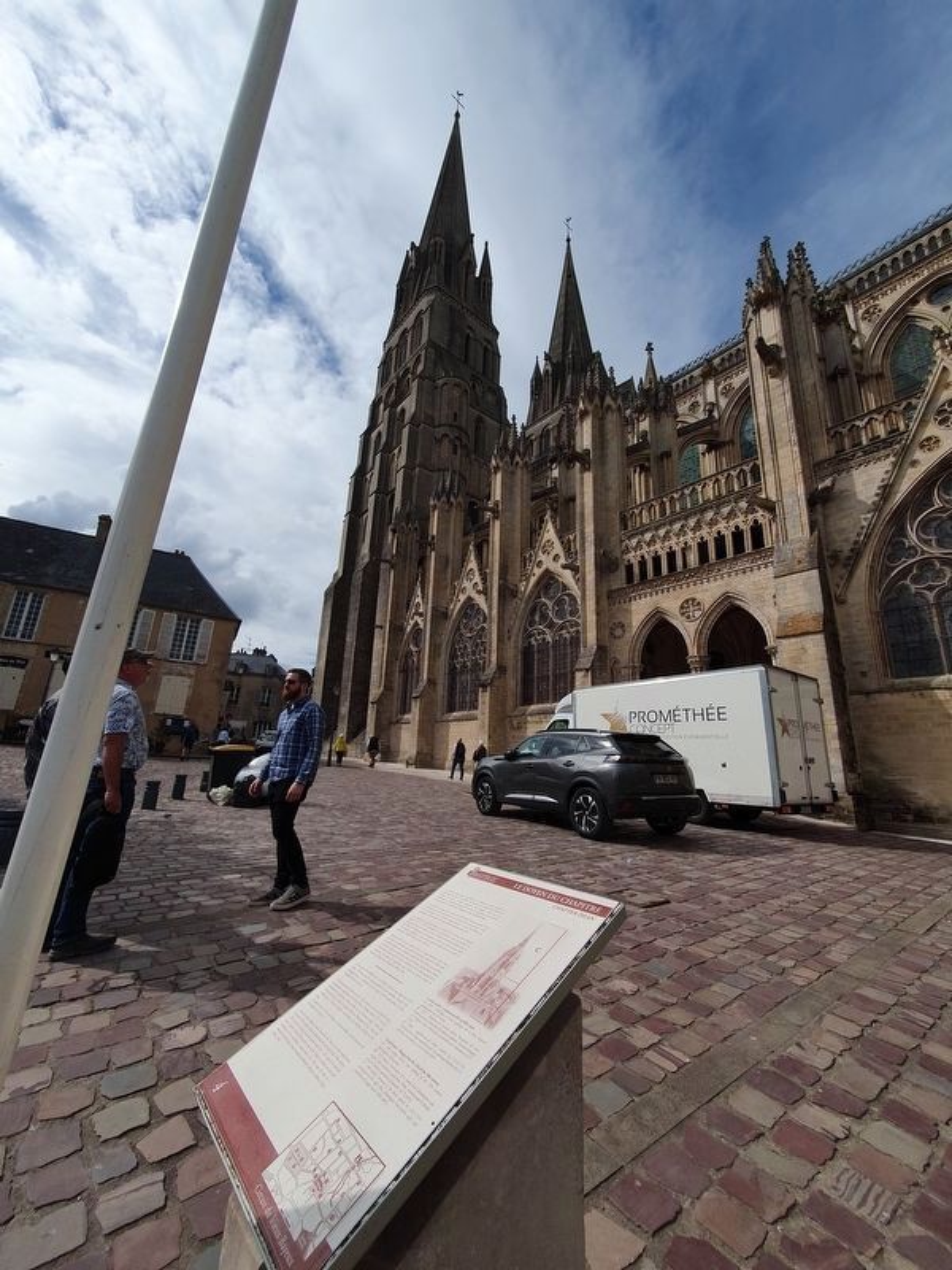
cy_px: 635
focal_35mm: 13
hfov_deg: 89.9
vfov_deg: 106.2
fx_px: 477
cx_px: 476
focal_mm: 1.8
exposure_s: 1/2344
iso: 50
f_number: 2.2
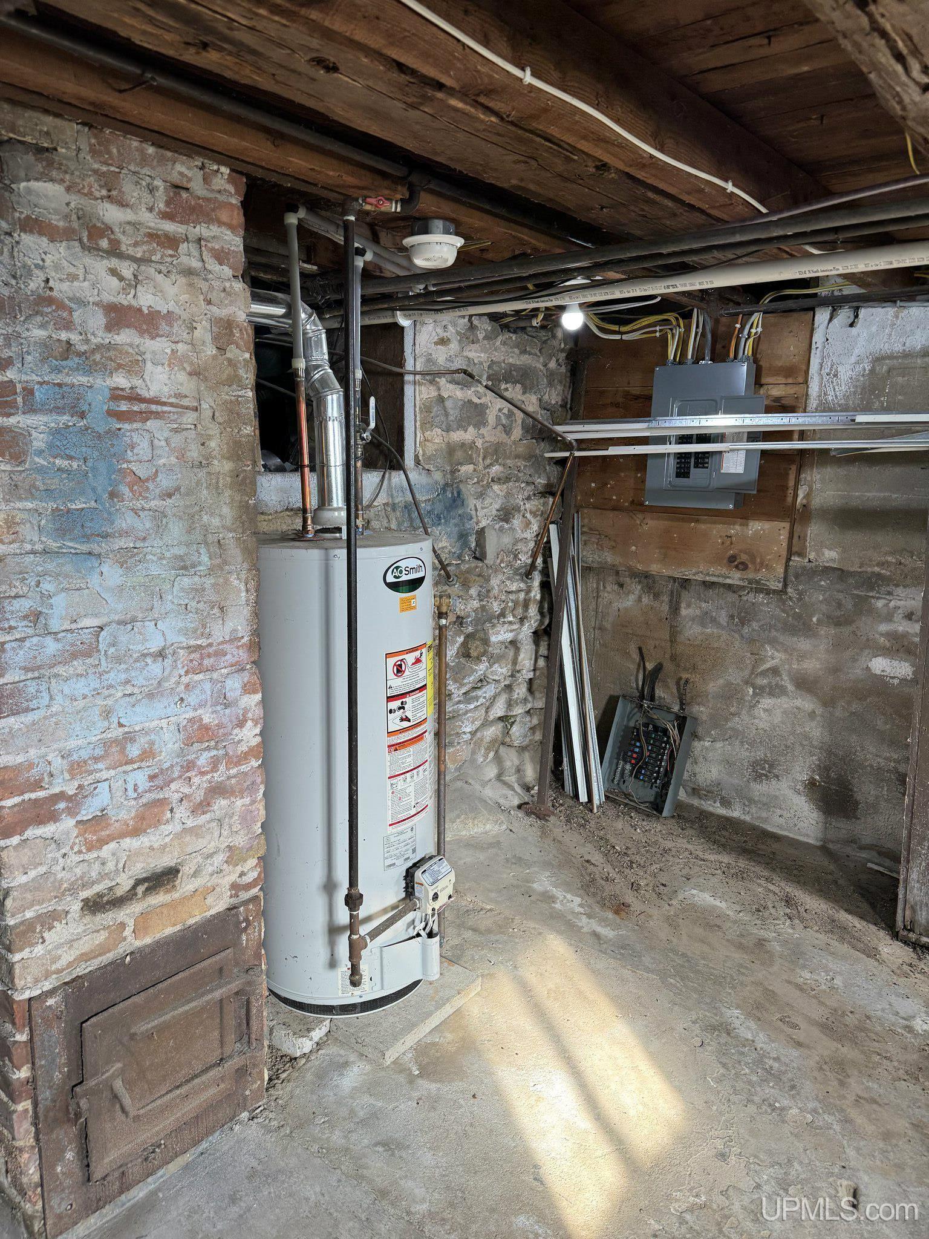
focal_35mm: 24
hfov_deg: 56.8
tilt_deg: -11.1
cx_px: 464
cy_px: 620
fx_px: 859
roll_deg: +0.4
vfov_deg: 71.6
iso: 200
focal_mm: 6.76
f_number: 1.78
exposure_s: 1/120
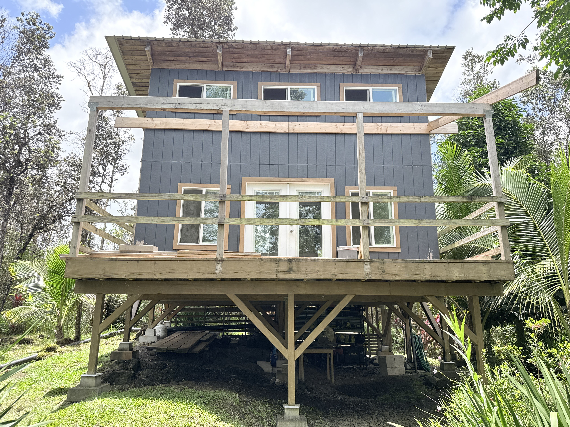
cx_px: 285
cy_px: 214
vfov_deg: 56.8
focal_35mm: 24
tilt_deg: +15.1
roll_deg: -0.6
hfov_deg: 71.6
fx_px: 395
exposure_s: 1/1812
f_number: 1.78
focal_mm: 6.76
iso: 100
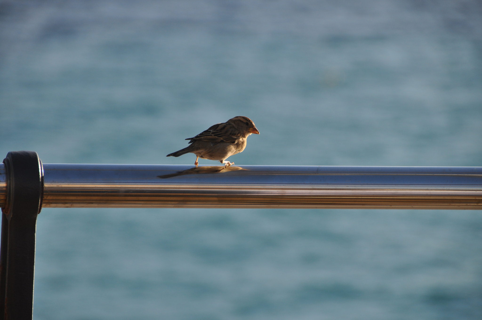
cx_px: 241
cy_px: 160
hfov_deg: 6.9
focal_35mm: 300
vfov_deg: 4.6
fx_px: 4012
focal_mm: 200
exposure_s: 1/800
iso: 200
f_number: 7.1
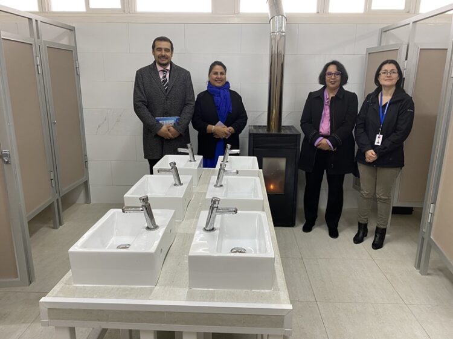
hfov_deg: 67.3
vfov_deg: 53.0
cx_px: 226
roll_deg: -0.3
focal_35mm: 26
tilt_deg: -14.6
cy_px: 170
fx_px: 340
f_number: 1.8
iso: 100
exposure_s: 1/50
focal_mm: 4.25
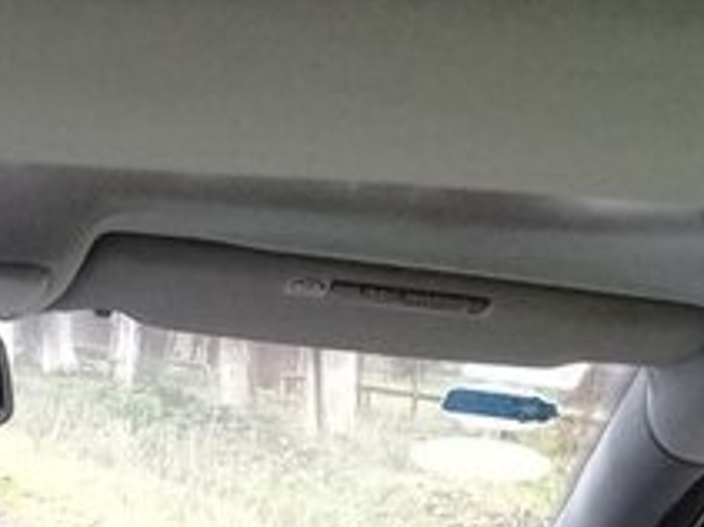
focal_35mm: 97
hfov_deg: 19.5
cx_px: -33
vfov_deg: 14.6
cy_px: 679
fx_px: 1972
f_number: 2.2
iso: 200
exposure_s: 1/30
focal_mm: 3.3
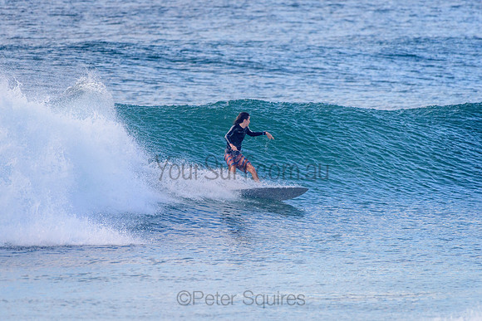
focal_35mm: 612
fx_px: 8201
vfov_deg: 2.2
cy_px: 167
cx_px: 214
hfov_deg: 3.4
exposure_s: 1/2000
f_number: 5.6
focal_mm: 500
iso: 320
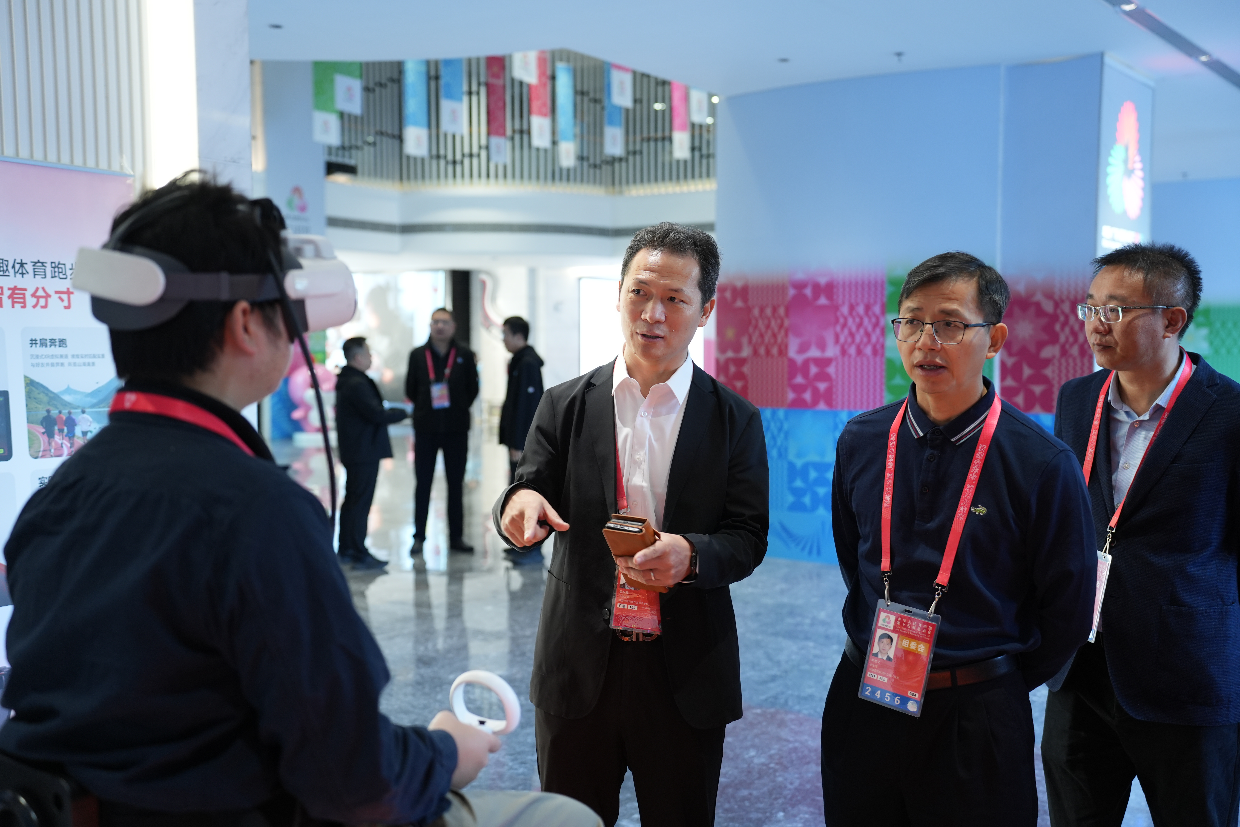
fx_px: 1412
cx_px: 620
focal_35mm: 41
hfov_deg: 47.4
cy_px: 414
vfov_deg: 32.6
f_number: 2.8
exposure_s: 1/100
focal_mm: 41
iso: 800
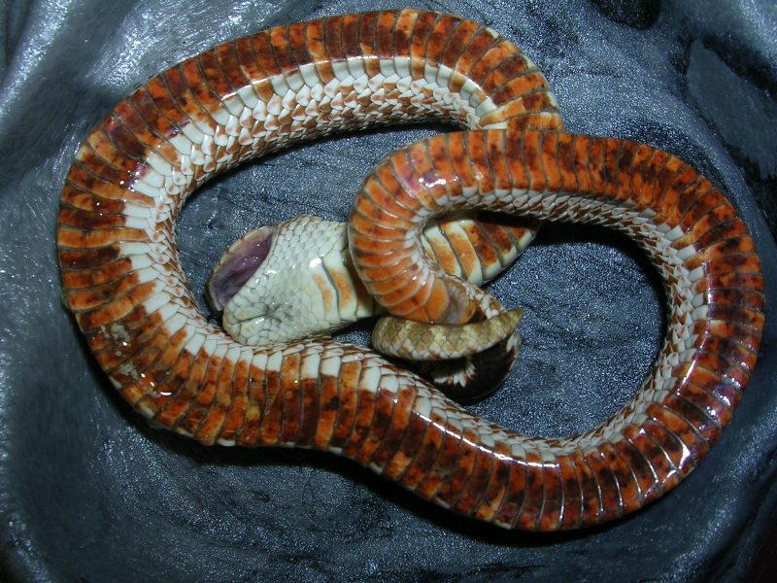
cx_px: 388
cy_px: 292
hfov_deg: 49.0
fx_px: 853
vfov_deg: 37.7
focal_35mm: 38
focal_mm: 5.8
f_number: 5.6
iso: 50
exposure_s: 1/60.1
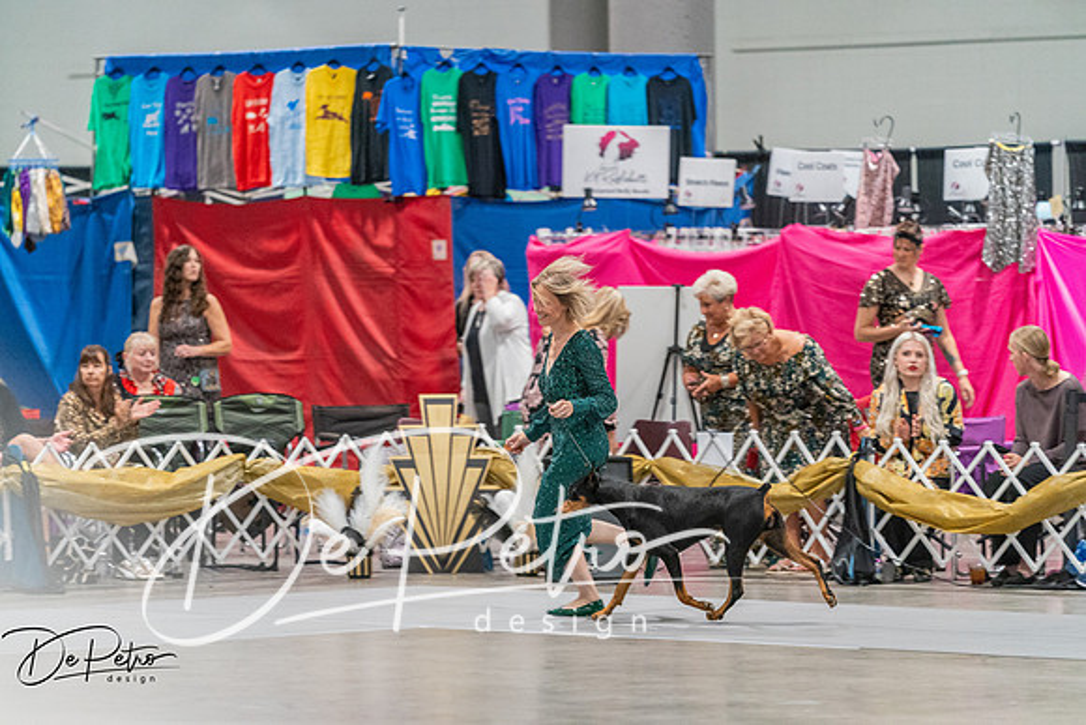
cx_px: 543
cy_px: 362
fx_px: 6034
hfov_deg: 10.3
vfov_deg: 6.9
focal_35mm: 200
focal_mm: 200
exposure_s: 1/250
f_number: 2.8
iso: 6400
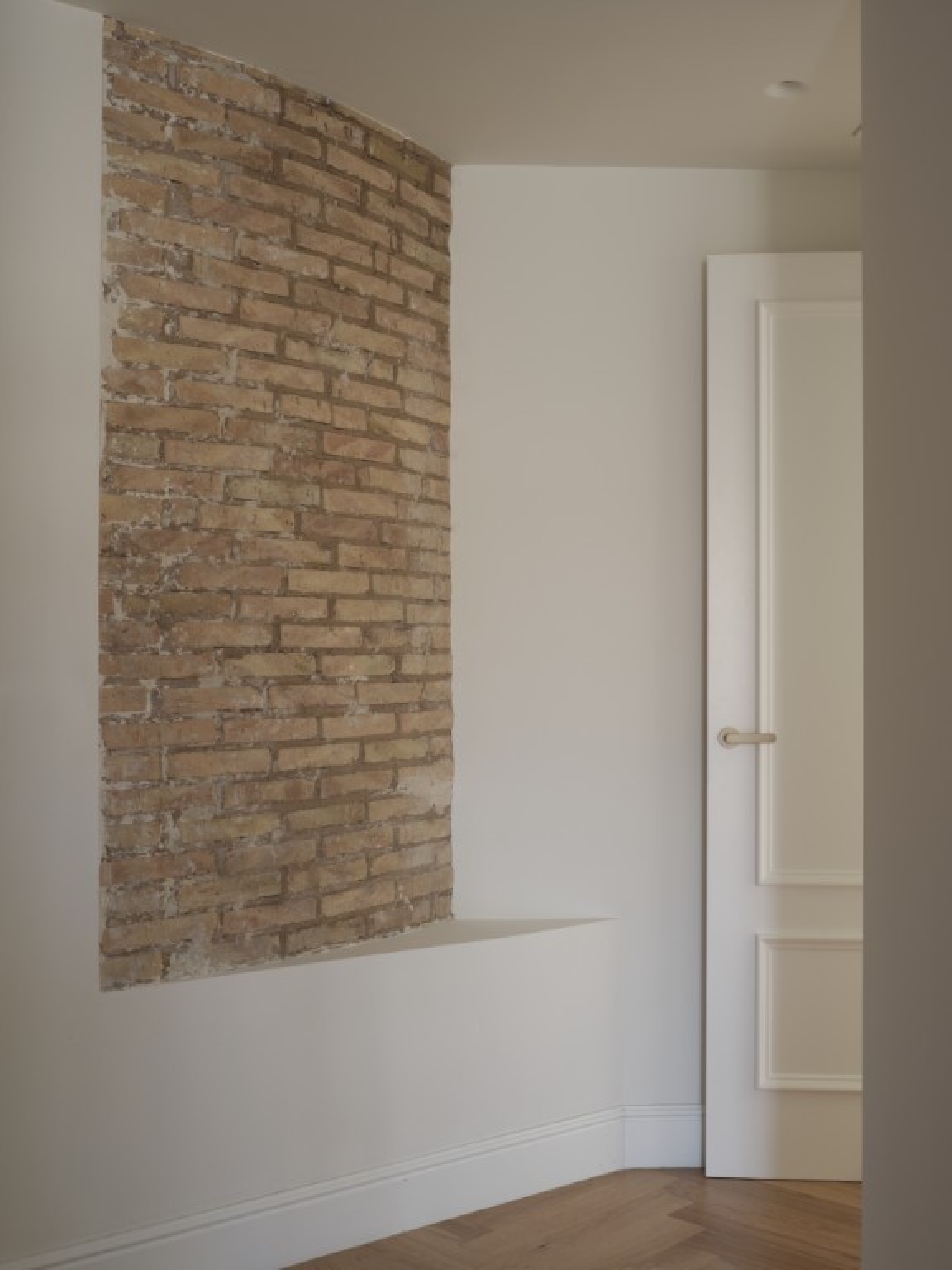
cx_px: 476
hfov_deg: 36.0
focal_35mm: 40
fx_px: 1467
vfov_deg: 46.8
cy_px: 635
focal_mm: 50
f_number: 11
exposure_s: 1/5
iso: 400
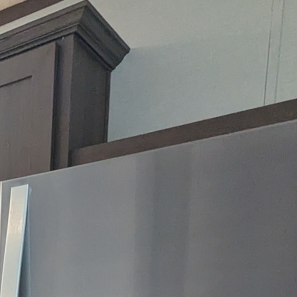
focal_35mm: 54
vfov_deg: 26.3
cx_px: -157
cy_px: 399
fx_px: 524
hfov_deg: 24.2
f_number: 2.2
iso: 952
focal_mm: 2.35
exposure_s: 1/60
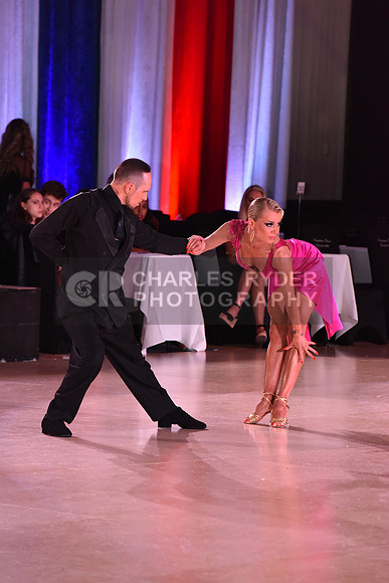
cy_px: 292
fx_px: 3239
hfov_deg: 6.9
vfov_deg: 10.3
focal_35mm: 200
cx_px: 194
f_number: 5.6
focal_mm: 200
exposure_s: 1/320
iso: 2500
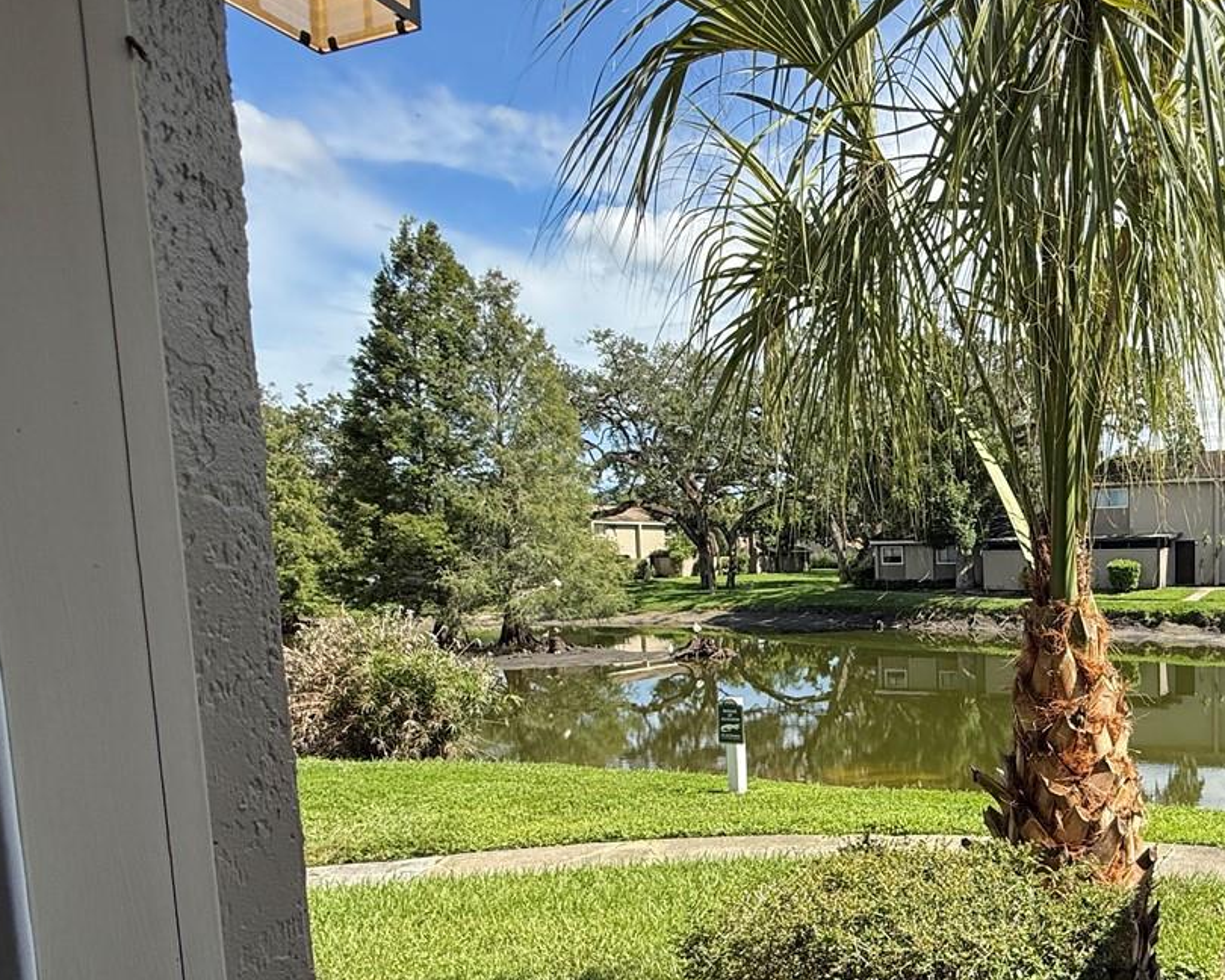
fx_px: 979
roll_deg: +0.2
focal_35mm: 27
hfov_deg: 57.4
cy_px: 655
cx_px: 1040
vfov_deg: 52.2
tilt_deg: -4.7
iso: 50
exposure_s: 1/1399
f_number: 2.2
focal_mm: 2.22
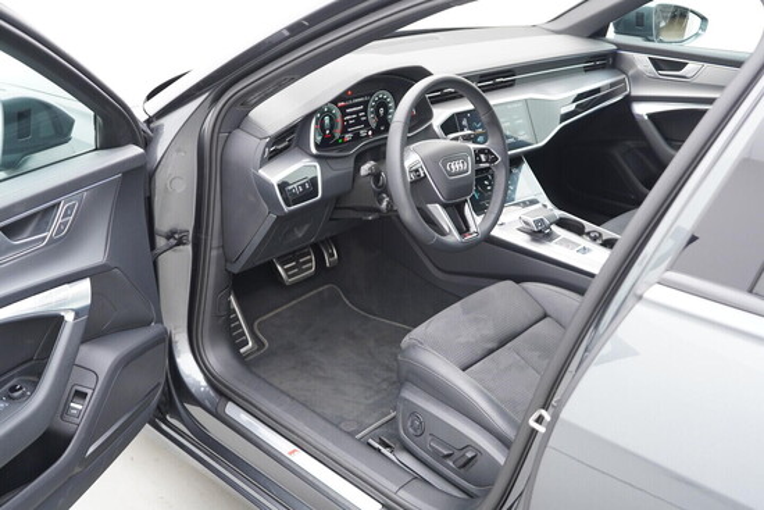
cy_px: 255
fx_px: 764
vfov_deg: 36.9
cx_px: 382
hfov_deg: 53.1
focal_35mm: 36
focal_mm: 24
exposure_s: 1/40
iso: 320
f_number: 2.8
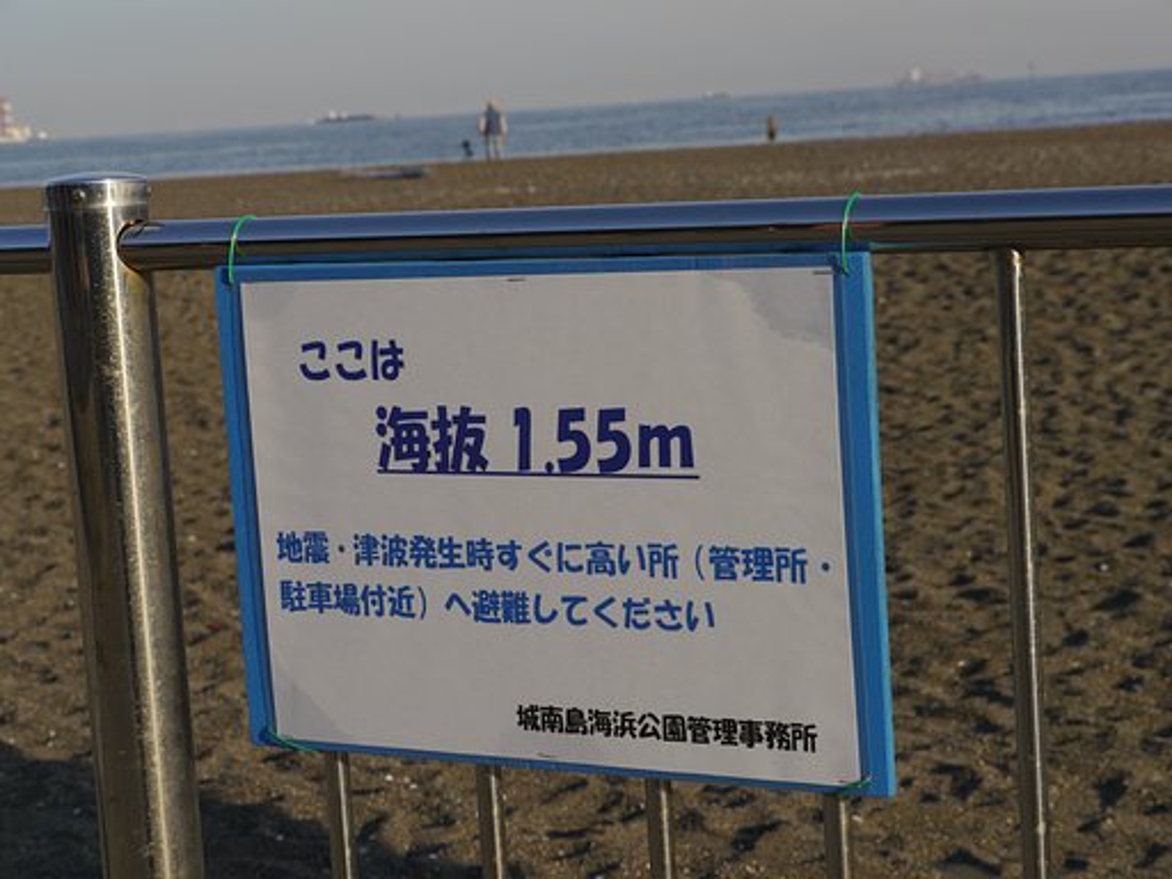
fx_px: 2776
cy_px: 440
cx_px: 586
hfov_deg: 23.8
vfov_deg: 18.0
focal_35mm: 82
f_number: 9
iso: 160
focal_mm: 41
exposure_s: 1/320
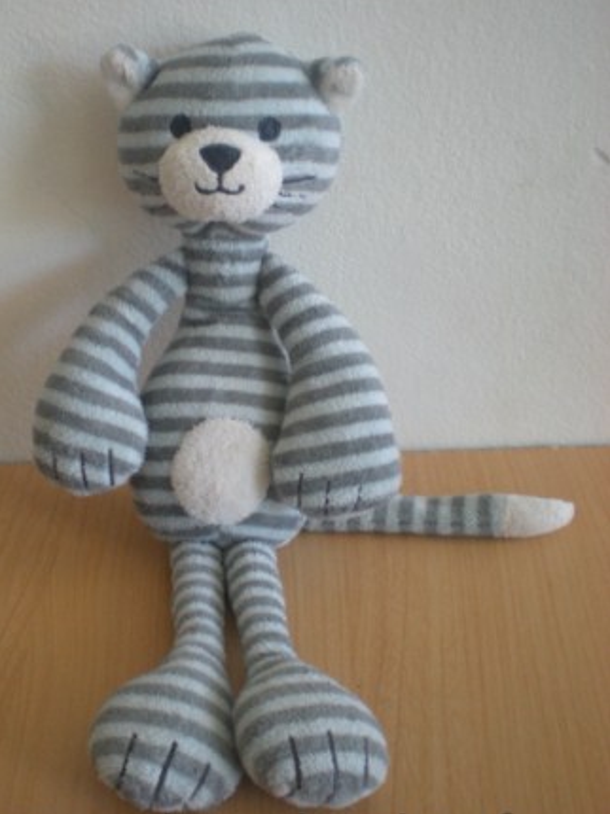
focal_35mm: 46
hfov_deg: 31.4
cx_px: 244
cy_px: 382
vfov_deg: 41.2
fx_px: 1082
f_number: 3.1
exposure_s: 1/44.4
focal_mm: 6.3
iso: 200
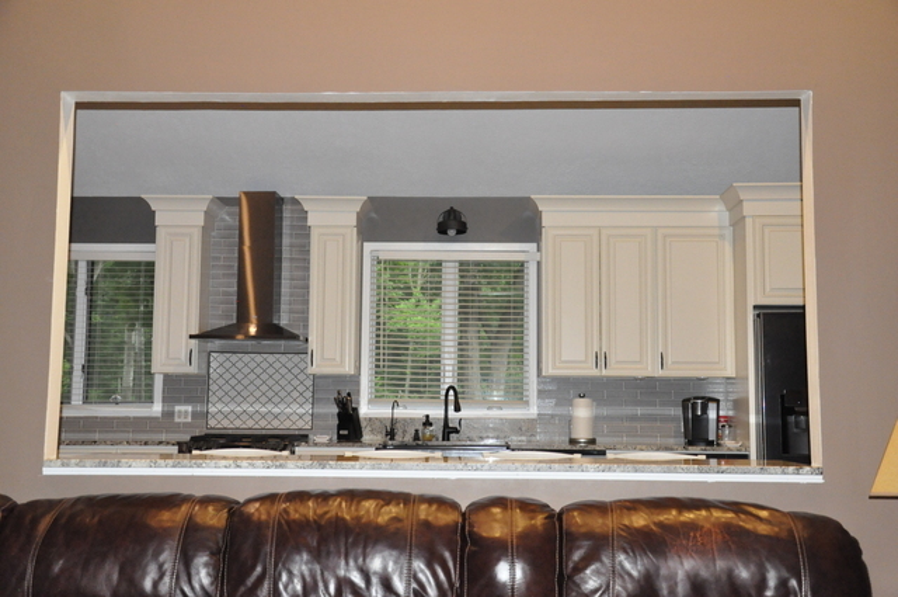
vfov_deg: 31.8
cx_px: 449
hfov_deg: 46.5
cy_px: 298
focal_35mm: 42
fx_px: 1046
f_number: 6.3
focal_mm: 28
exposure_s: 1/60
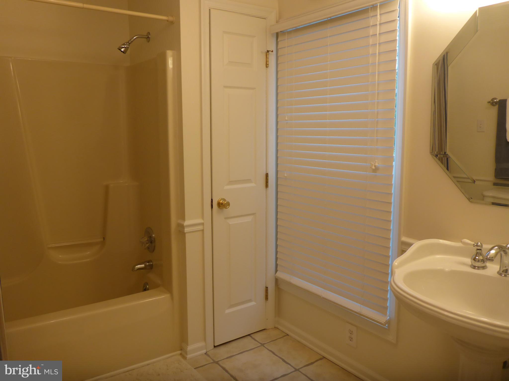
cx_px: 254
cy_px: 190
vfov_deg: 49.7
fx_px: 412
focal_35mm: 28
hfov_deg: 63.4
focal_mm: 4.9
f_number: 3.3
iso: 125
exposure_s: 1/60
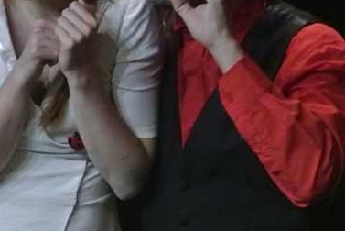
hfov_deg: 3.3
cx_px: 122
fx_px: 6042
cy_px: 104
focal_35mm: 630
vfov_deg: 2.2
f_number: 5.6
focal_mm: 110
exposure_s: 1/125
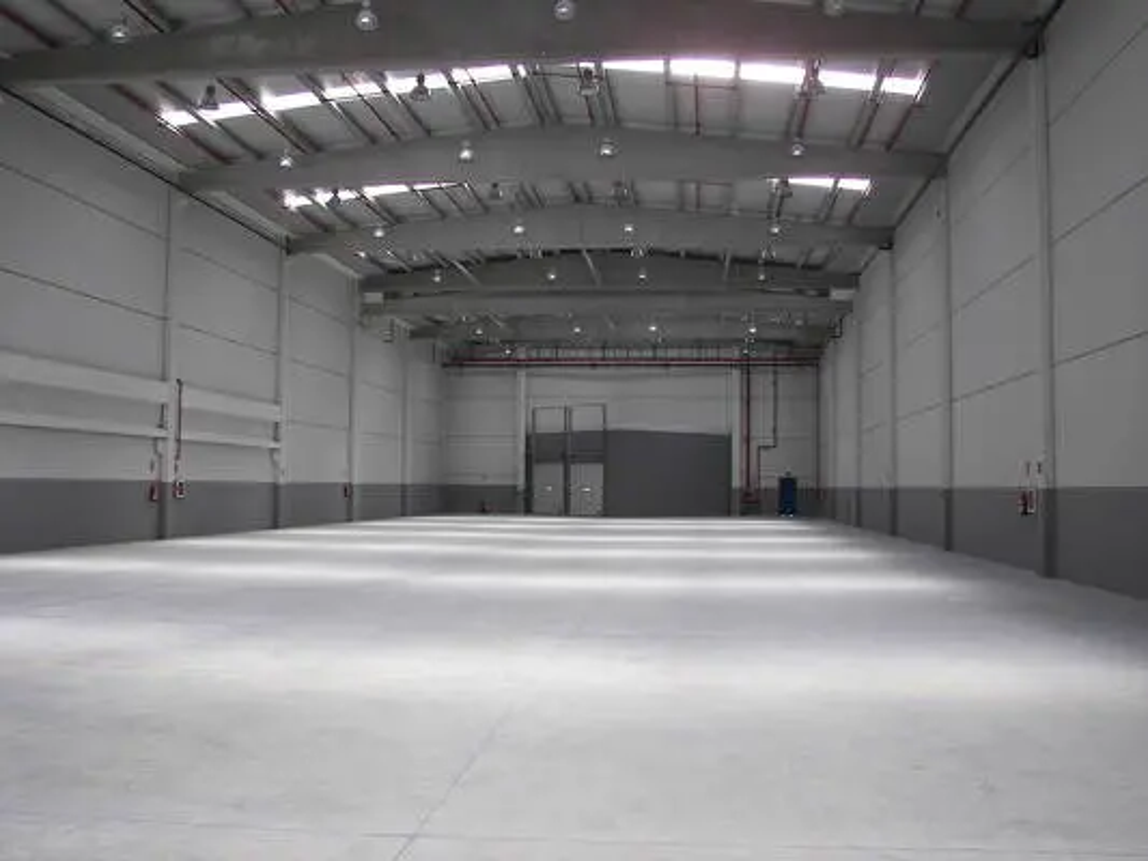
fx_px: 1194
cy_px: 430
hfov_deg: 51.3
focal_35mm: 36
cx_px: 574
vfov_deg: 39.7
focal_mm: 6
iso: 50
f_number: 2.8
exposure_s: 1/100
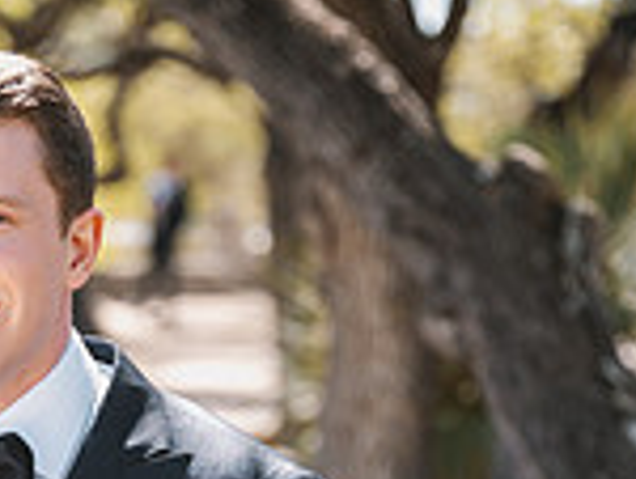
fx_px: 3496
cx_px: 74
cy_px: 708
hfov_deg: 10.3
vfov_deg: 7.7
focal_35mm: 190
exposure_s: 1/640
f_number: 2.8
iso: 160
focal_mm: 66
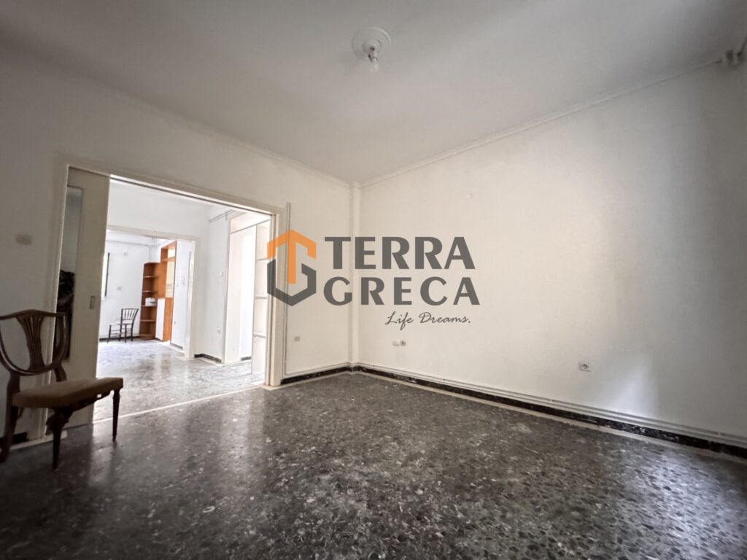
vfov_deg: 85.7
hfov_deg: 102.1
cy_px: 280
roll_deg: +0.2
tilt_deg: +4.6
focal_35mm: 14
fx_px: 302
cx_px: 374
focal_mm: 2.22
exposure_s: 1/30
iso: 1600
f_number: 2.2
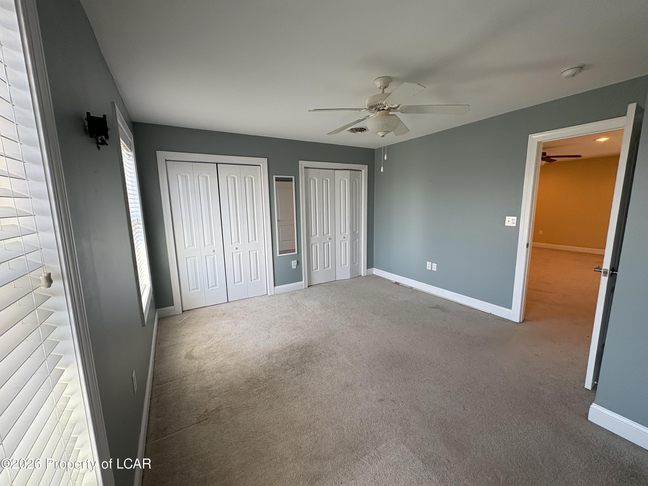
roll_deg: +1.2
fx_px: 262
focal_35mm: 14
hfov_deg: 102.1
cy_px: 243
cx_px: 324
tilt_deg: -8.6
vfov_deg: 85.7
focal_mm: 2.22
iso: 100
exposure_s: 1/99
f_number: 2.2
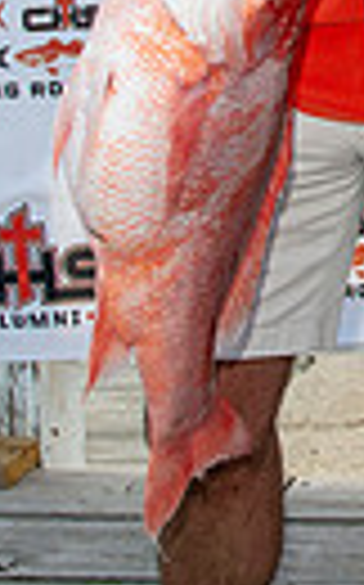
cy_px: -225
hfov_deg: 9.3
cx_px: 921
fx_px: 1957
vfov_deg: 15.9
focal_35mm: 123
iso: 50
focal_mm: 27
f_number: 5
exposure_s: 1/250
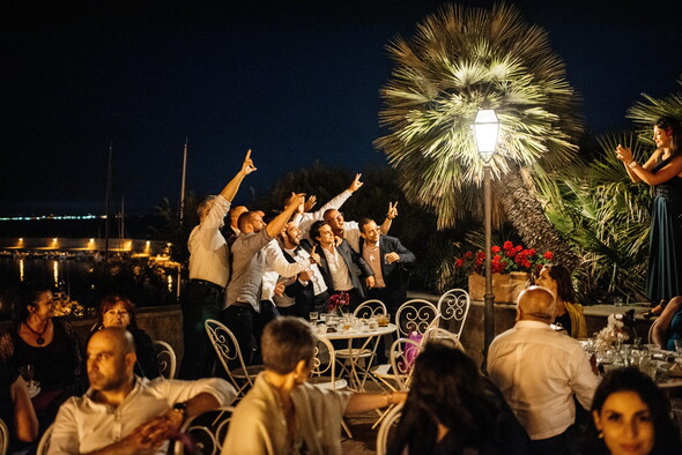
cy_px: 228
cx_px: 341
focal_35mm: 35
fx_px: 663
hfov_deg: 54.4
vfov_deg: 37.9
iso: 2500
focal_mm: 35
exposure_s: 1/125
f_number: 1.6
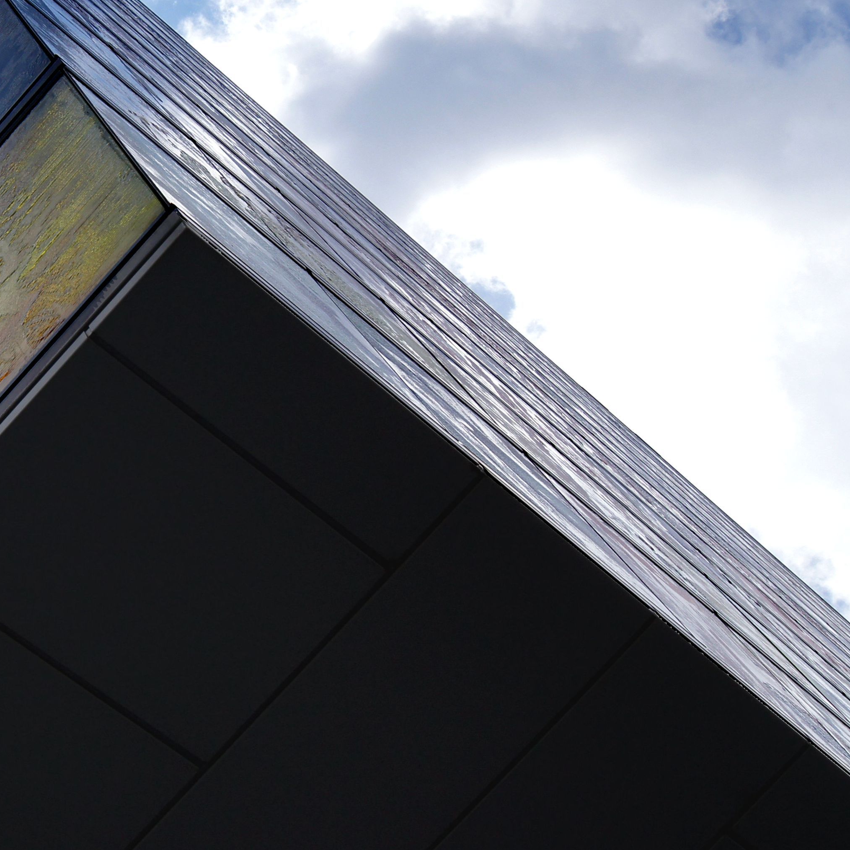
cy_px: 268
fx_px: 2056
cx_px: 104
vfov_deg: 23.2
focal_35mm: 74
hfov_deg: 22.8
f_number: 8
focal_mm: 24
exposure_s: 1/640
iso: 100
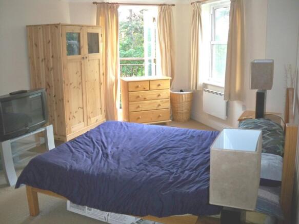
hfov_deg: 52.6
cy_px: 112
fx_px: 302
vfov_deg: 40.7
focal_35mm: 35
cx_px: 150
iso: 250
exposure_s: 1/60
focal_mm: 6.3
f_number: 3.1
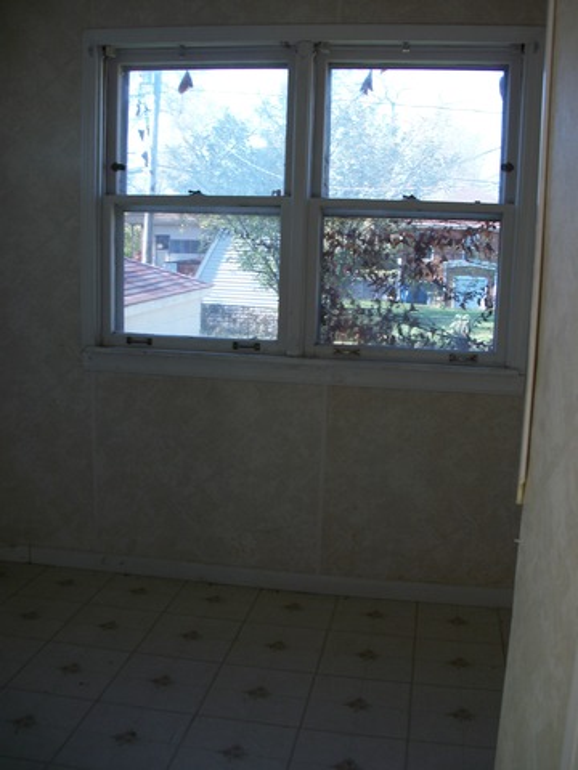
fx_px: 779
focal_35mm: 35
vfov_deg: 52.6
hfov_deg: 40.7
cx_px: 289
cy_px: 385
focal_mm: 6.3
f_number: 3.1
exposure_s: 1/100
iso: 80
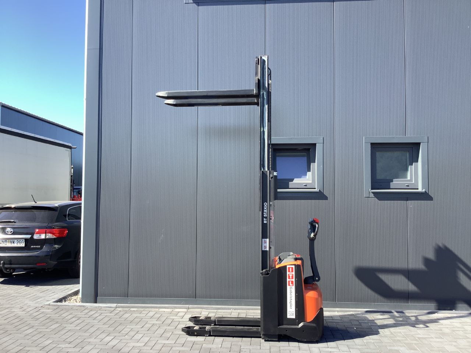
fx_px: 422
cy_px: 176
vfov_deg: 45.4
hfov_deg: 58.4
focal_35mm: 31
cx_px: 236
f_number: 2.4
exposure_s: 1/311
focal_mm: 3.3
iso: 25
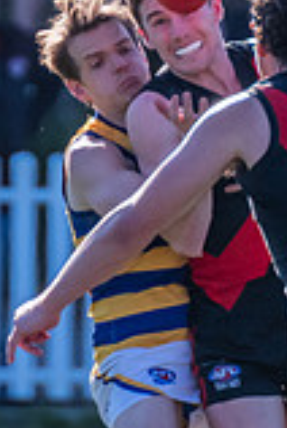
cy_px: 335
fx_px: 38300
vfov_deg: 0.6
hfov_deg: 0.4
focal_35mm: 3217
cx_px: 101
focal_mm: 600
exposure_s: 1/1250
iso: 800
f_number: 8
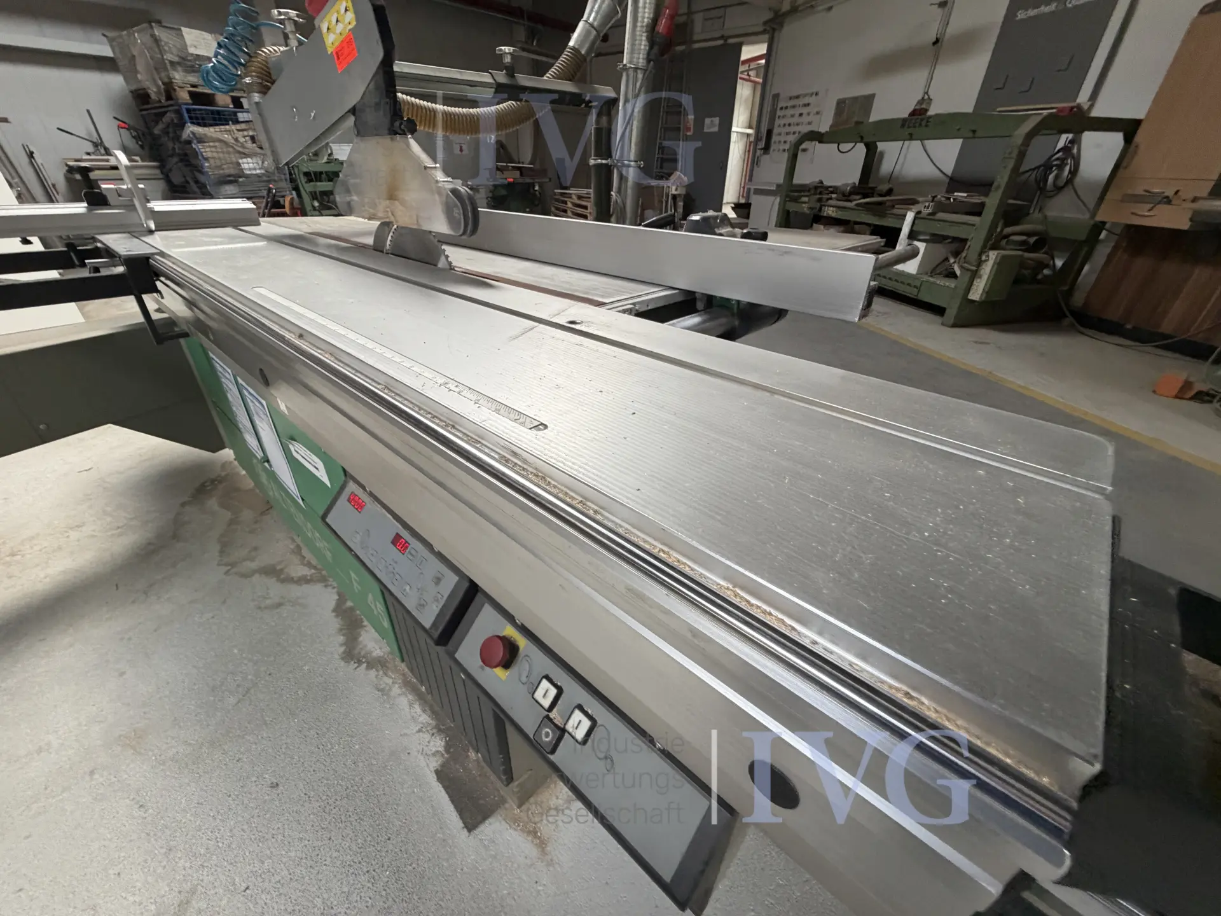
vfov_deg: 85.7
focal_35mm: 14
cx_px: 610
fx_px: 494
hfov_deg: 102.1
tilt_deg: -29.8
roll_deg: -0.9
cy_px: 458
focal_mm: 2.22
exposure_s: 1/121
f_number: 2.2
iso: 320
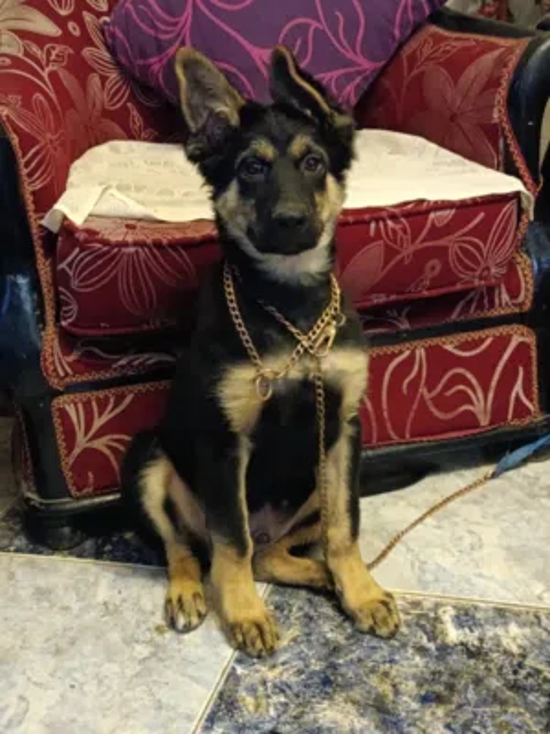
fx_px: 1059
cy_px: 367
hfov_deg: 29.1
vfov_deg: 38.2
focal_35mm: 50
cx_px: 275
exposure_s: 1/14.3
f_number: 1.7
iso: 4000
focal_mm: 4.71
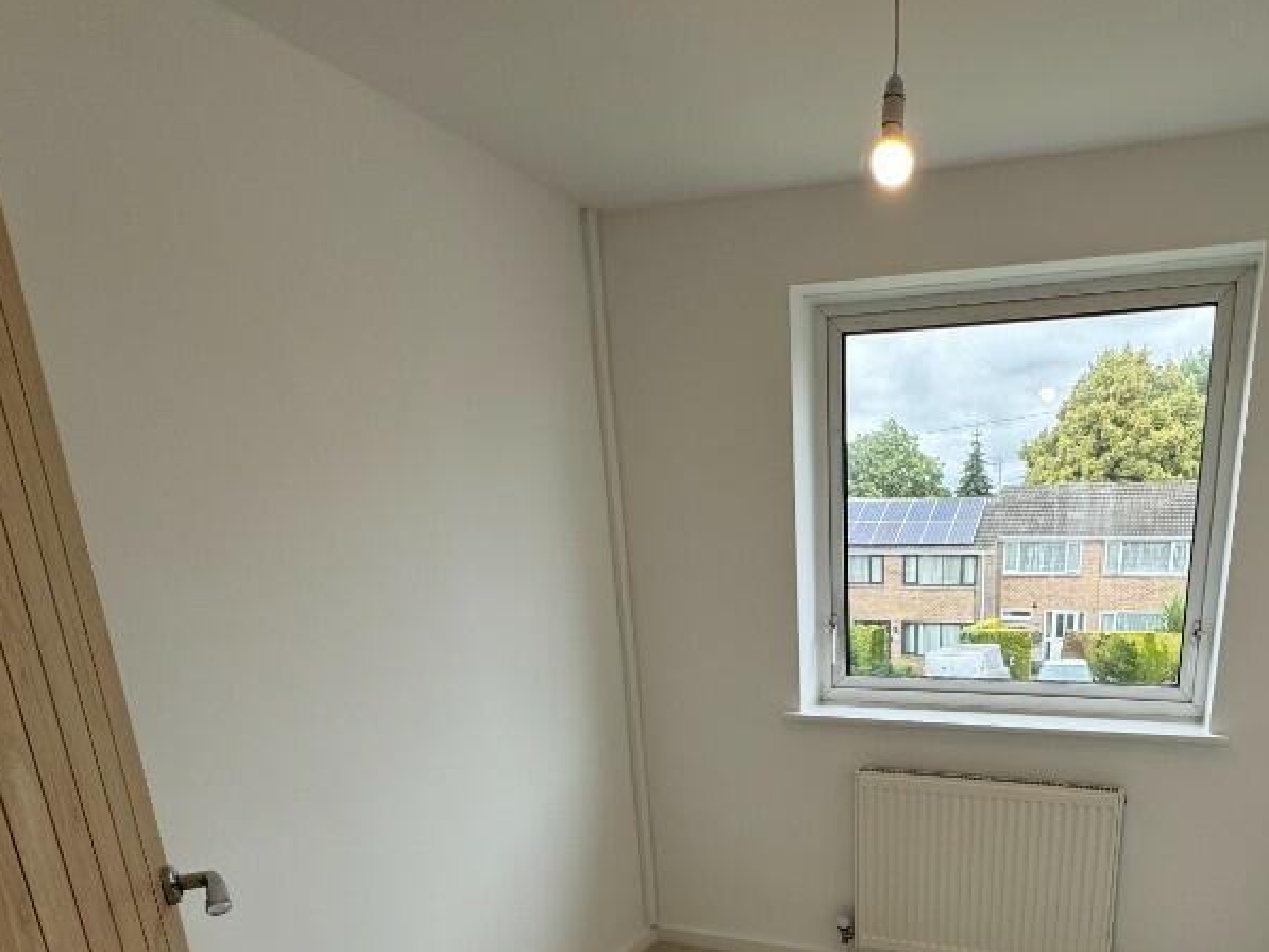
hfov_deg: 69.0
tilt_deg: -16.4
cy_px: 803
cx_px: 872
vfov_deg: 52.0
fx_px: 880
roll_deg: +0.8
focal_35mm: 24
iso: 40
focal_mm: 2.22
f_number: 2.2
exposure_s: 1/139
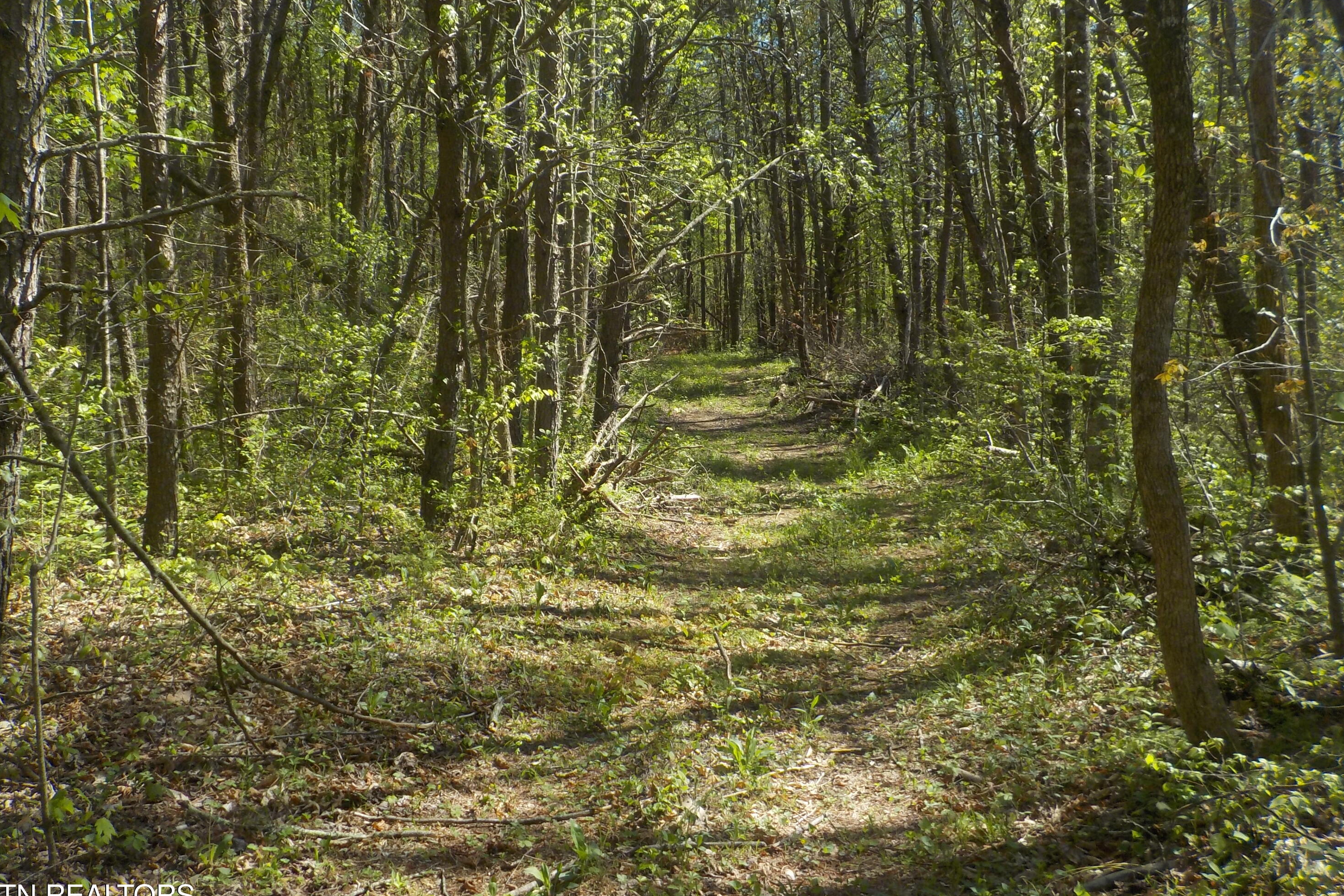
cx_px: 666
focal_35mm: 32
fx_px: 1195
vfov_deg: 41.1
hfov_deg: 58.7
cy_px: 426
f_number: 3.3
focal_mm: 4.1
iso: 125
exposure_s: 1/500
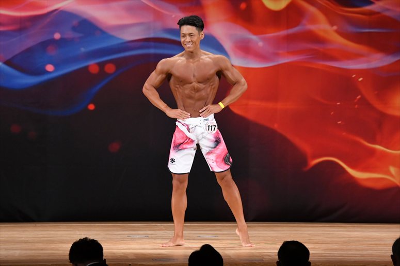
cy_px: 133
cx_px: 200
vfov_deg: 6.1
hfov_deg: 9.2
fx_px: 2499
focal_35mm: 225
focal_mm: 150
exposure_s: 1/400
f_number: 5.6
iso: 3200
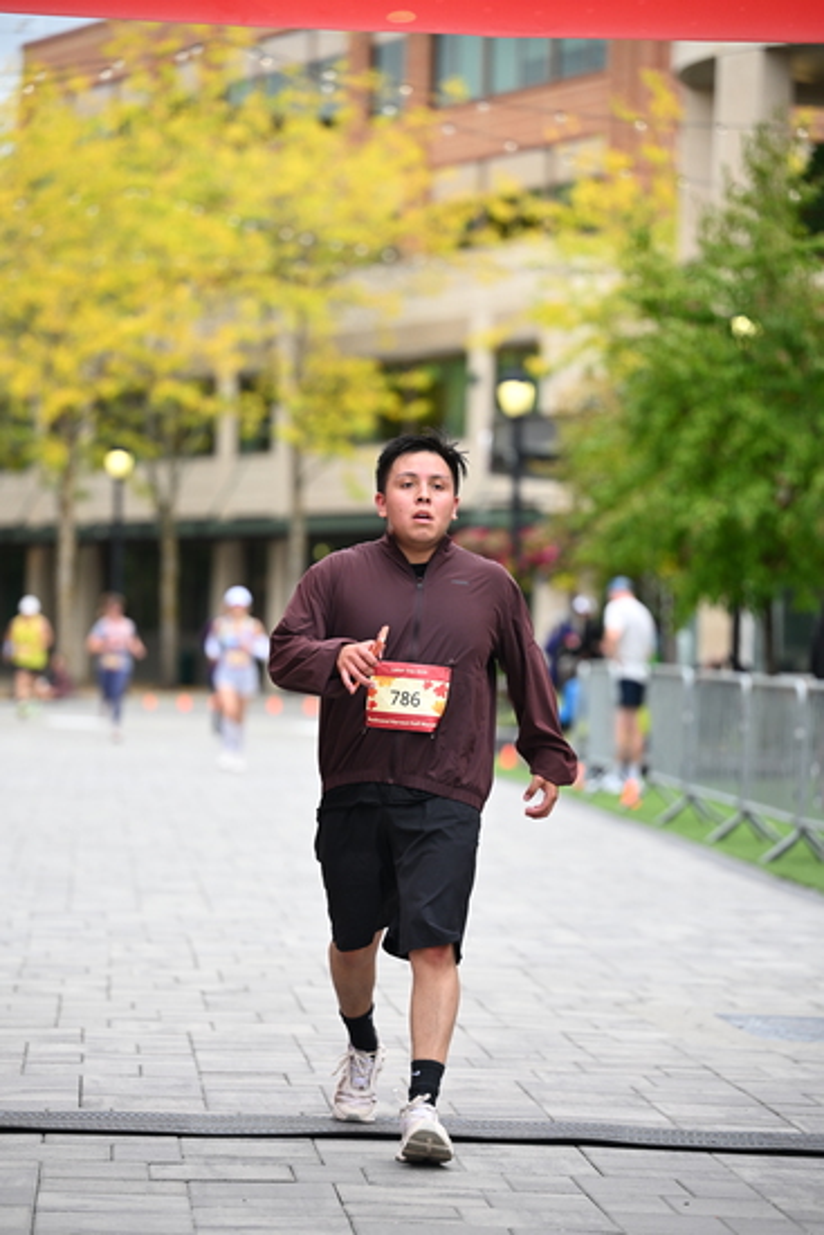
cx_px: 412
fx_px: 4289
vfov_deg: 16.4
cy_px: 618
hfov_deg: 11.0
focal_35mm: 125
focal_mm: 125
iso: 640
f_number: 2.8
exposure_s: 1/2000
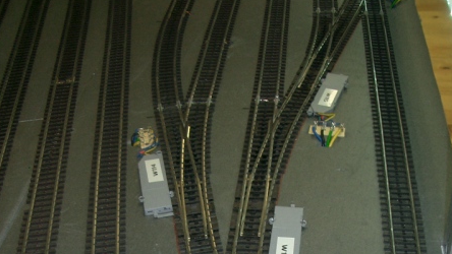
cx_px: 217
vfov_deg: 20.3
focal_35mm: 55
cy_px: 316
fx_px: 659
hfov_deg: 37.8
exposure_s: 1/40
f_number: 2.6
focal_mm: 5.8
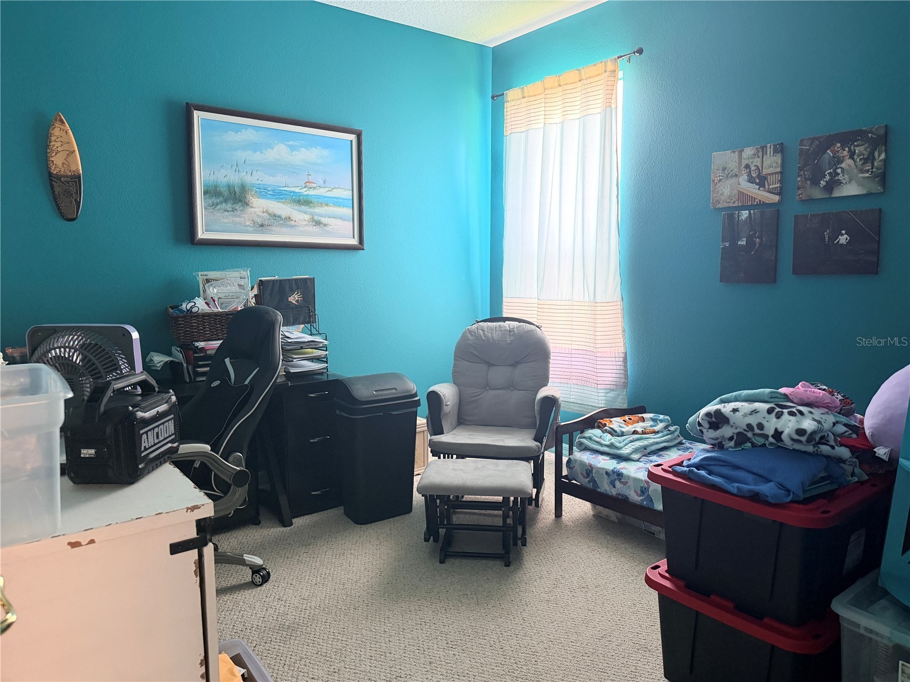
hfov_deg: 71.6
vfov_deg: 56.8
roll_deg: +0.2
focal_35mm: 24
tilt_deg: -8.9
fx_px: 631
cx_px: 455
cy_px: 341
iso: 400
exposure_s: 1/60
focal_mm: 6.76
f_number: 1.78
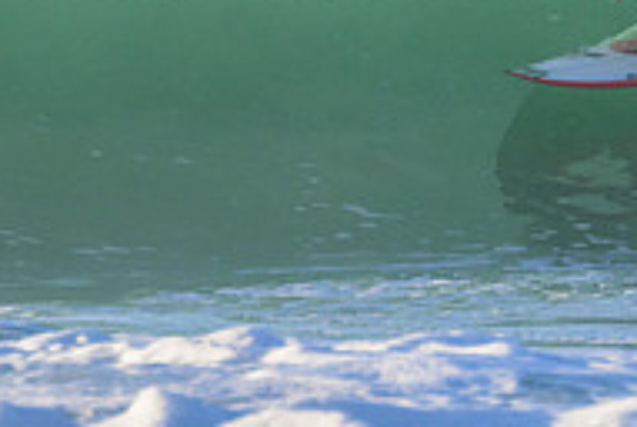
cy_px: -95
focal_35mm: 2060
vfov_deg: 0.7
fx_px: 36507
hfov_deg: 1.0
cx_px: 377
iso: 4500
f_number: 11
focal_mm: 680
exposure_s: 1/2000
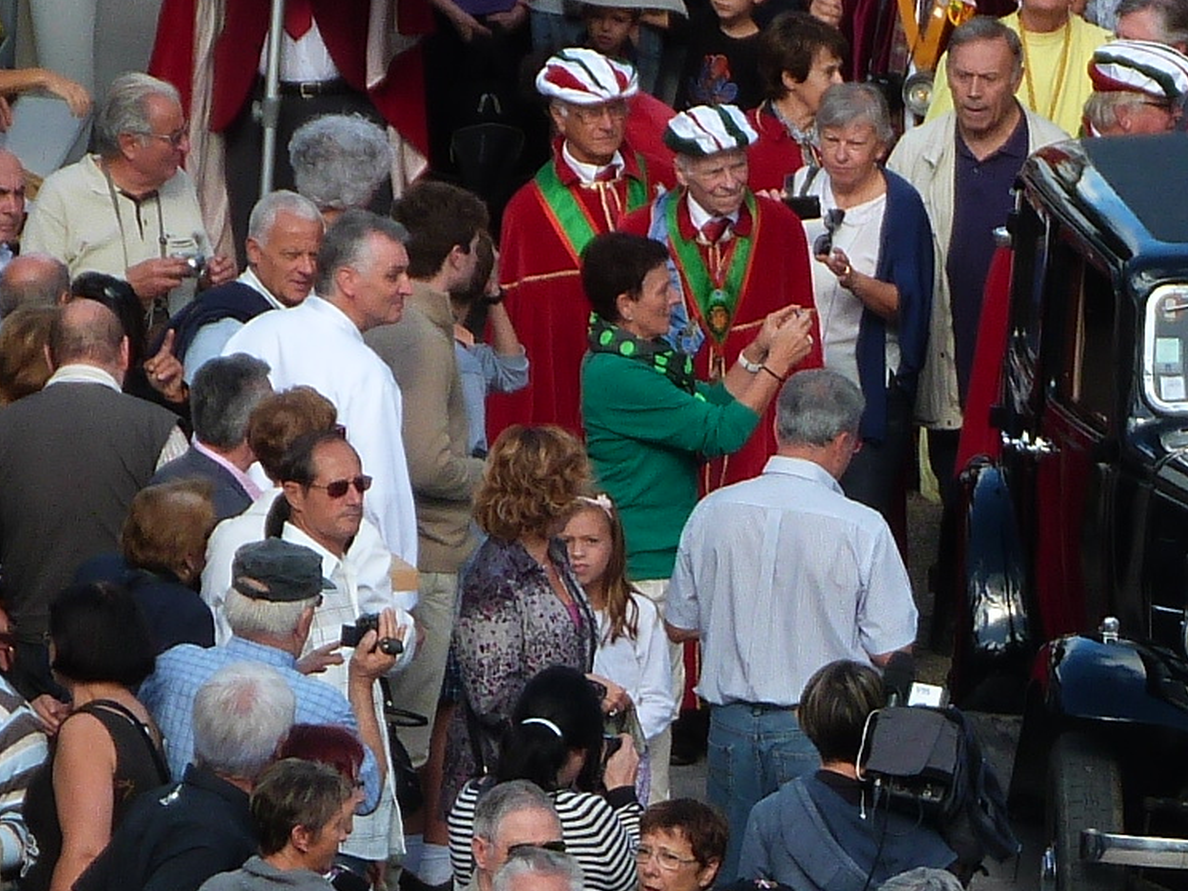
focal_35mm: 791
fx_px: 27147
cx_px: 1392
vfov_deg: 1.9
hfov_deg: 2.5
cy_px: 1445
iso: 100
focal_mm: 41.4
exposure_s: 1/250
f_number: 5
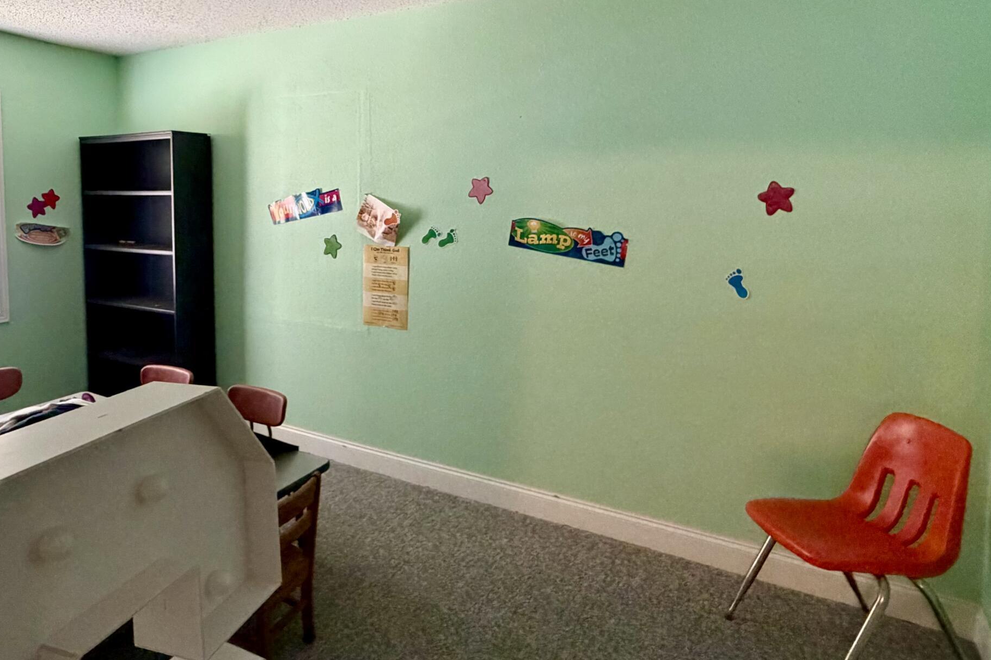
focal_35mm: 24
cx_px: 394
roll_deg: -0.3
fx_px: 661
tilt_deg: -4.3
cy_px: 236
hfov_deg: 72.9
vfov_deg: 52.4
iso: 500
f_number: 2.2
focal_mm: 2.22
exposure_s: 1/60
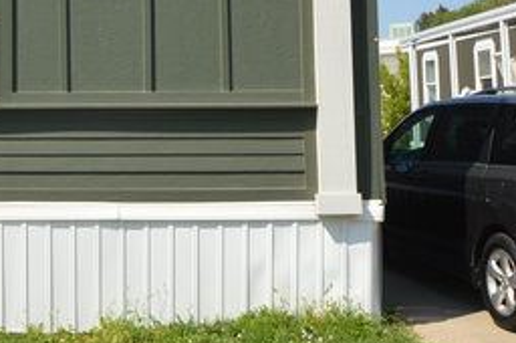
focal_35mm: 60
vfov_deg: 21.9
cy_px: 22
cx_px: 67
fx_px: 859
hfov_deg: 32.1
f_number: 9
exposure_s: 1/200
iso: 100
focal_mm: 16
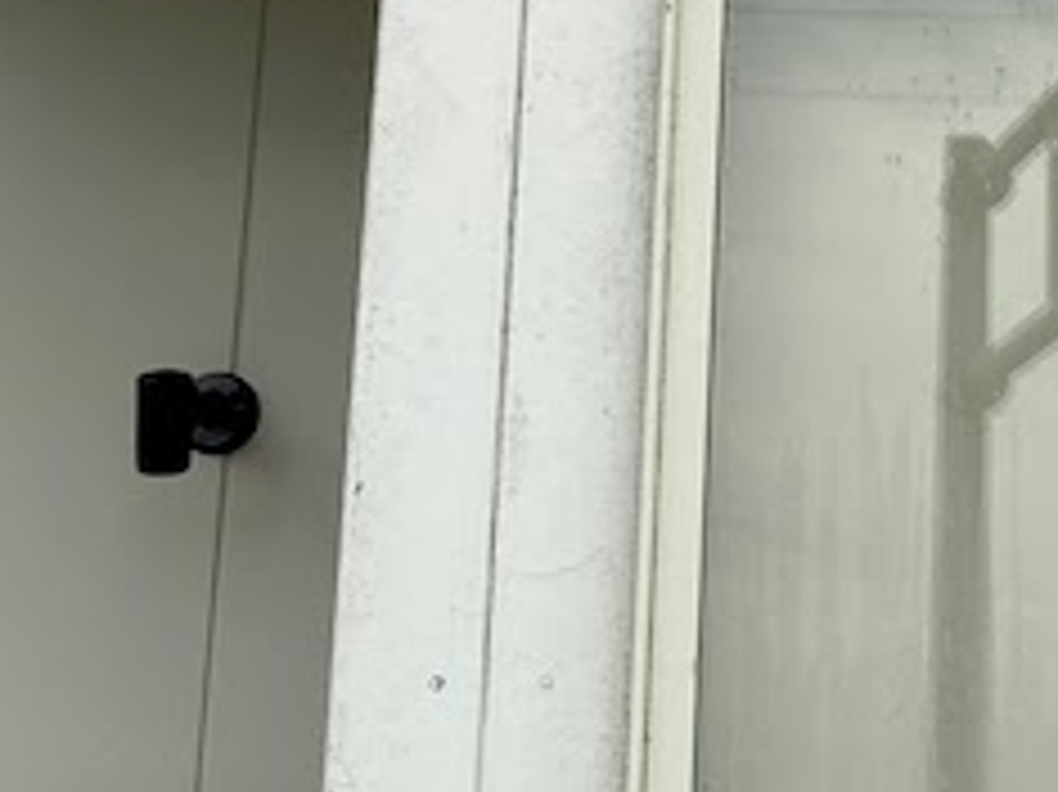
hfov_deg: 16.3
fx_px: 3635
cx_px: 1008
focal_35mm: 119
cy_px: -324
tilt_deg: +21.9
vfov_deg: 12.0
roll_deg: -0.9
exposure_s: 1/1499
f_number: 1.8
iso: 20
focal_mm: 3.99
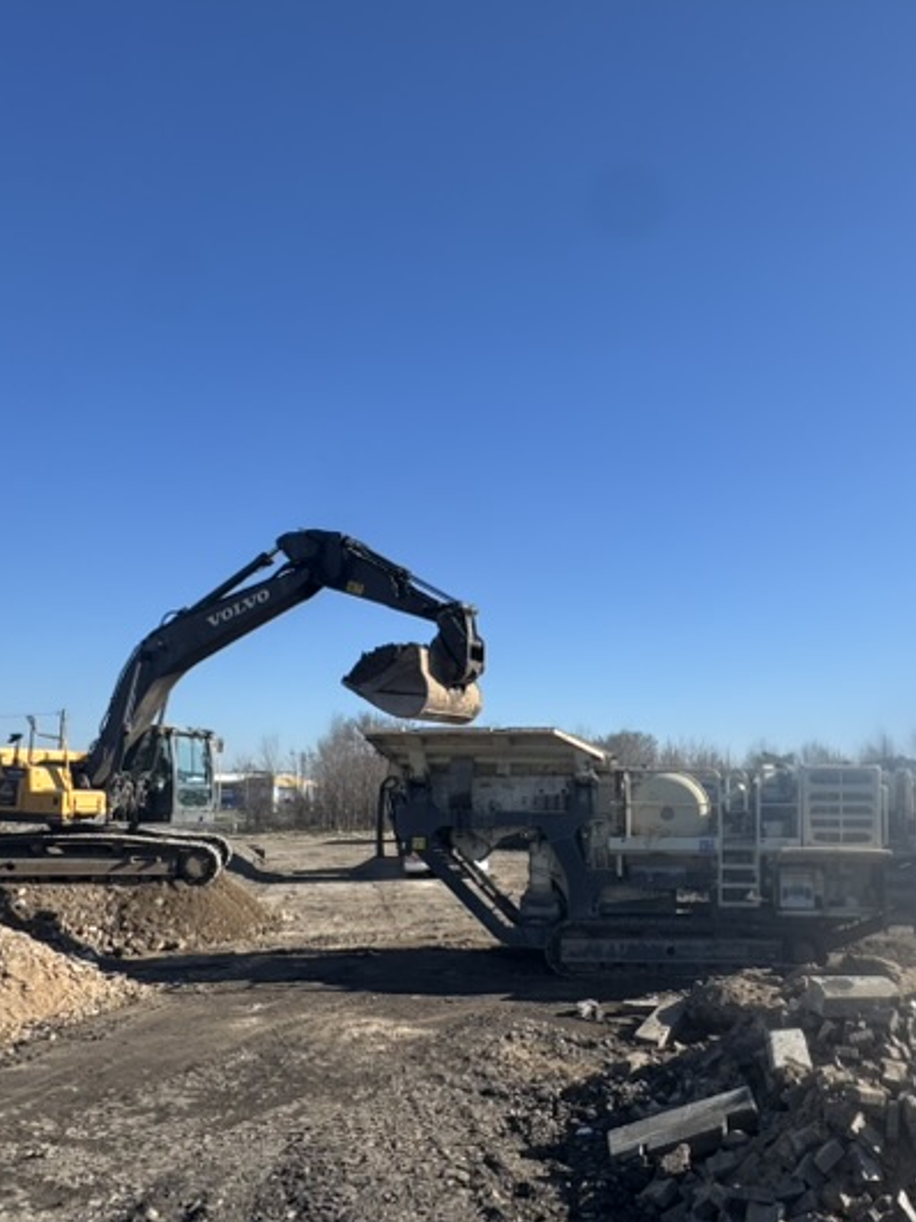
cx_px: 677
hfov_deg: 49.5
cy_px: 697
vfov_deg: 65.0
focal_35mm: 27
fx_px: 953
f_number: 2.2
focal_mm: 2.22
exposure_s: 1/1927
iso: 50
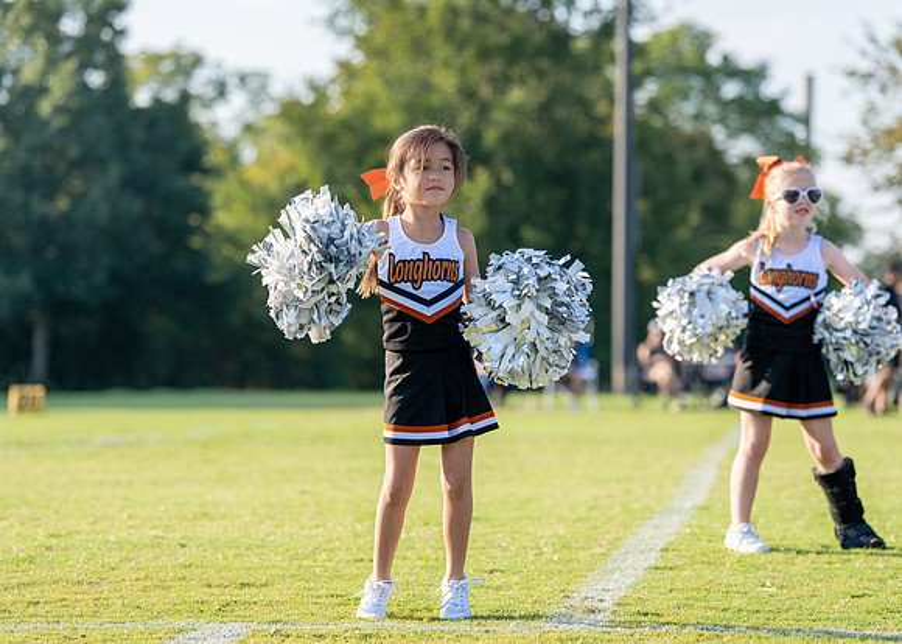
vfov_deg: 11.4
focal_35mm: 126
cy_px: 300
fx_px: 3226
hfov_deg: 15.9
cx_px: 436
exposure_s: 1/3200
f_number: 2.8
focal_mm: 109
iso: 320
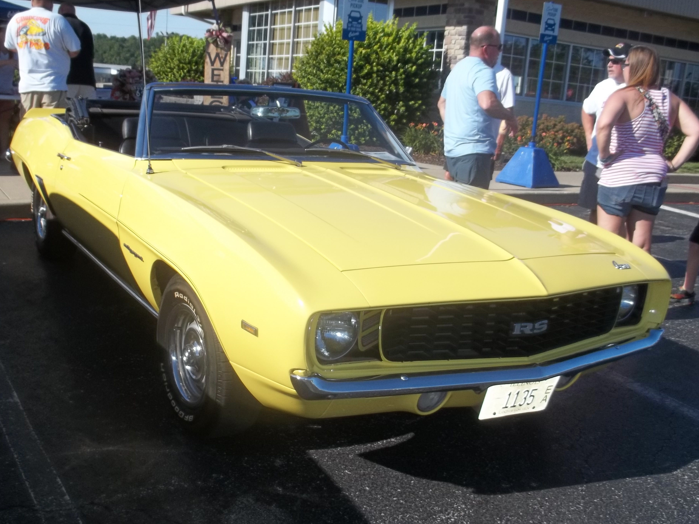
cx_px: 331
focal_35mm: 39
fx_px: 788
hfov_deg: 47.8
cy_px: 268
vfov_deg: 36.8
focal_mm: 5.9
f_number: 3.3
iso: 64
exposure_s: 1/1000
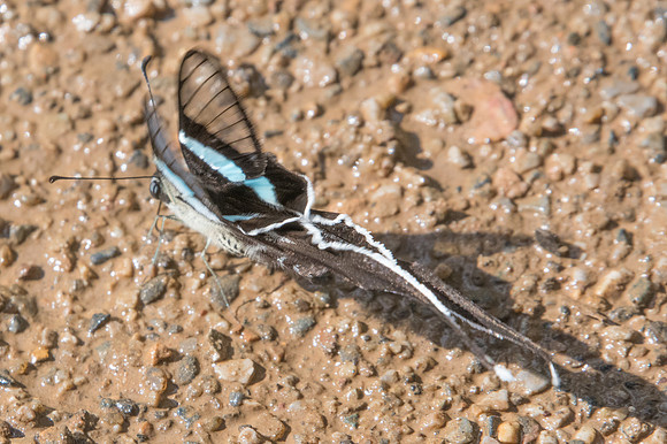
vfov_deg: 1.6
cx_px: 247
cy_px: 195
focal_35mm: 839
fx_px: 15528
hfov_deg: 2.5
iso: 1000
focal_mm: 400
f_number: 11
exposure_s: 1/800
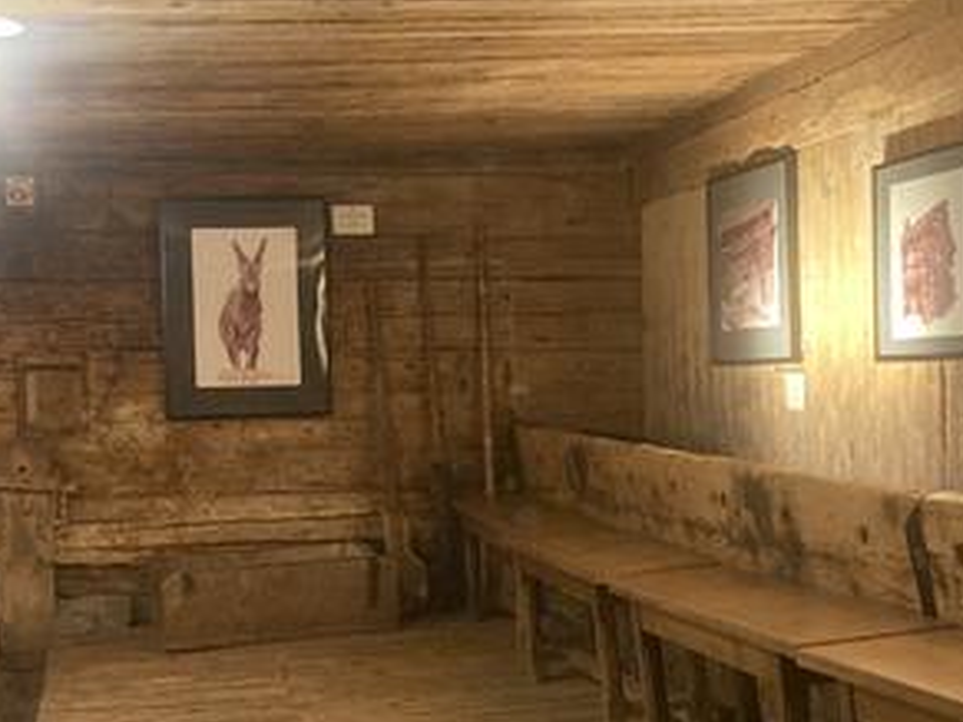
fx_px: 2141
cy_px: 450
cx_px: 404
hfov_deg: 25.3
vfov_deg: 19.1
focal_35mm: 77
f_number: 1.8
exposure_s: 1/33
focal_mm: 3.99
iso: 320
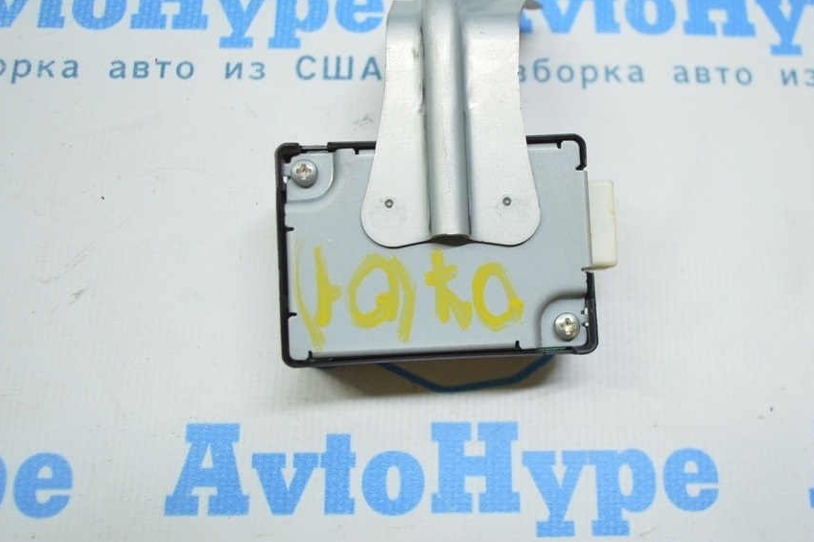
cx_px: 451
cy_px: 253
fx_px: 940
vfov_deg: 32.1
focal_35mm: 42
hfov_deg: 46.7
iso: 400
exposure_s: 1/60
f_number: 3.8
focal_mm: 23
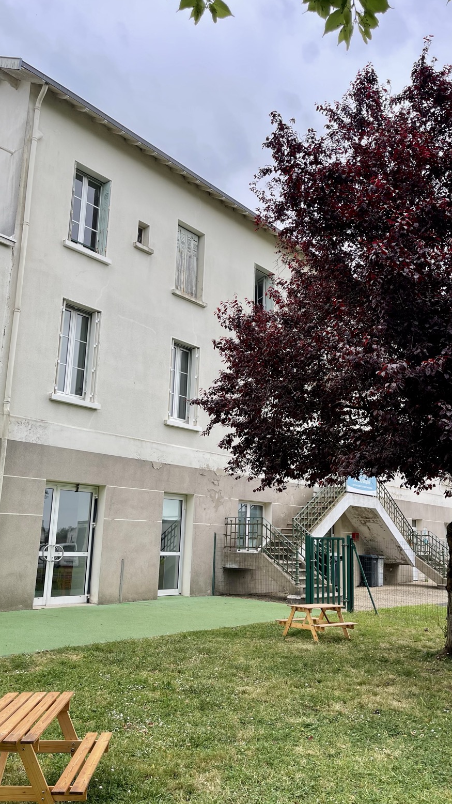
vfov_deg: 67.9
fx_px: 597
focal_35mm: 28
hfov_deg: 41.4
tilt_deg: +12.2
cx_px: 253
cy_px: 401
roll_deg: -1.1
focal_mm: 5.1
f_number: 1.6
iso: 32
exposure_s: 1/561
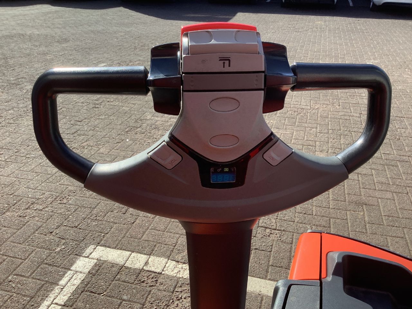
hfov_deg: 58.4
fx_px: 369
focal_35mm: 31
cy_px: 154
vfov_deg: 45.4
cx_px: 206
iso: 25
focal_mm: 3.3
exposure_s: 1/420
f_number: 2.4
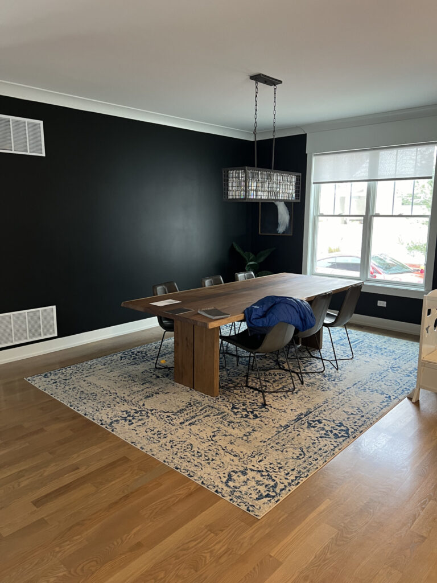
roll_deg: -0.4
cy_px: 292
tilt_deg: -9.4
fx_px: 438
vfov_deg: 67.3
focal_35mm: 26
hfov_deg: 53.1
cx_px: 218
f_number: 1.5
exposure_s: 1/60
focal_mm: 5.7
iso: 200
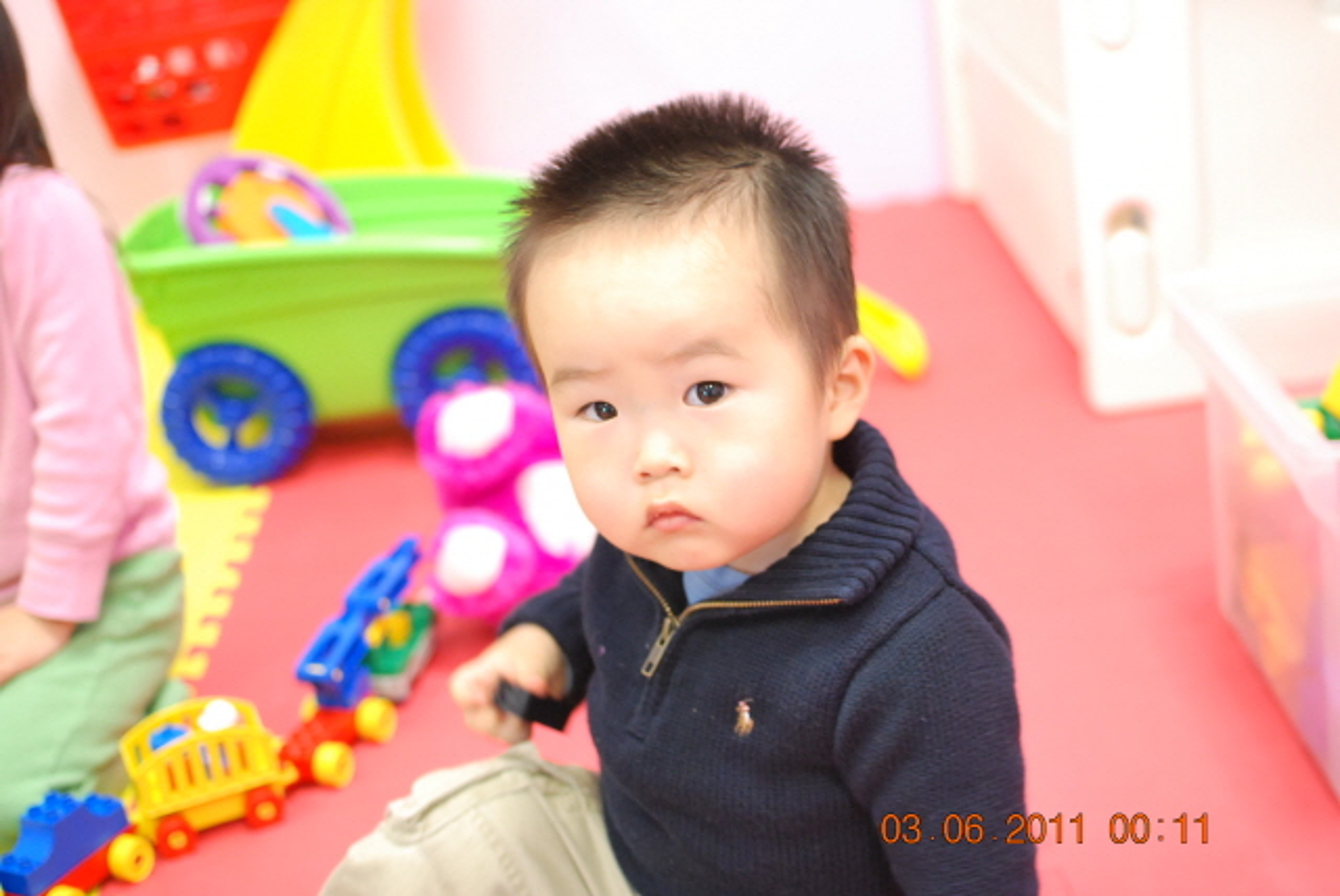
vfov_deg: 25.8
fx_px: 1956
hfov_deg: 37.8
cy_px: 448
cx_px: 670
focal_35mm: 52
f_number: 2.5
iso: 900
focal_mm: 35
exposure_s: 1/30
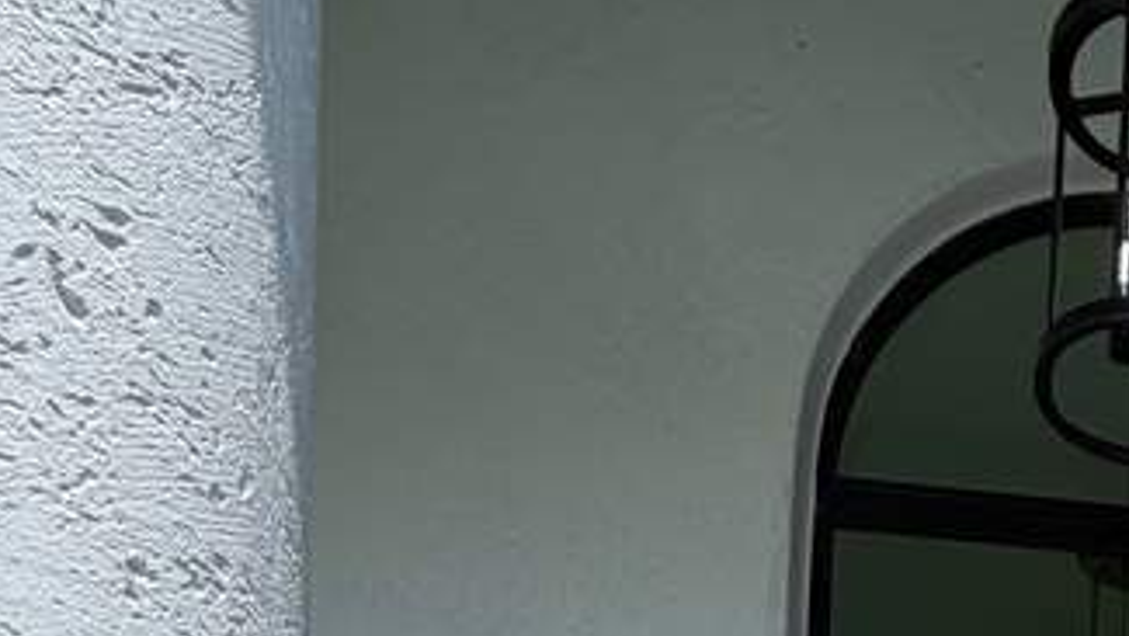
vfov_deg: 15.5
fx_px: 1497
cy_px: 1460
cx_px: 1205
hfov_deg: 35.9
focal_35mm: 50
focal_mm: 2.22
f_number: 2.2
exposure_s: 1/770
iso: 25
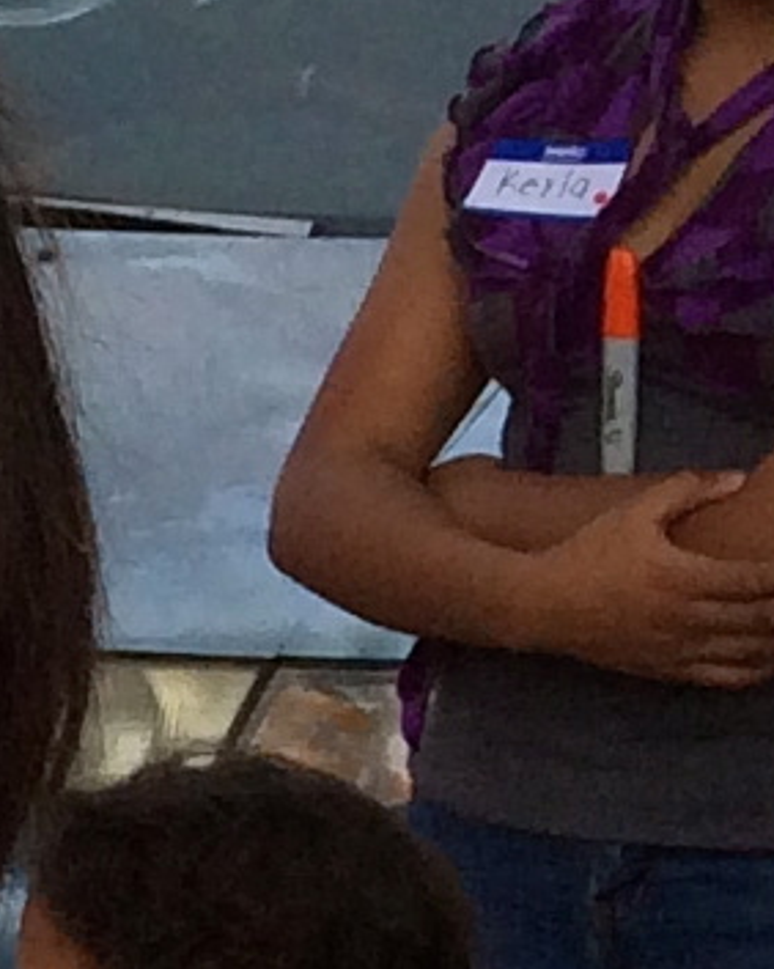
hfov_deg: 4.8
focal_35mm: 271
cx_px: -3049
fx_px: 7767
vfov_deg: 7.1
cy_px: 1109
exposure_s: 1/2053
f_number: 2.2
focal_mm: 4.12
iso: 40
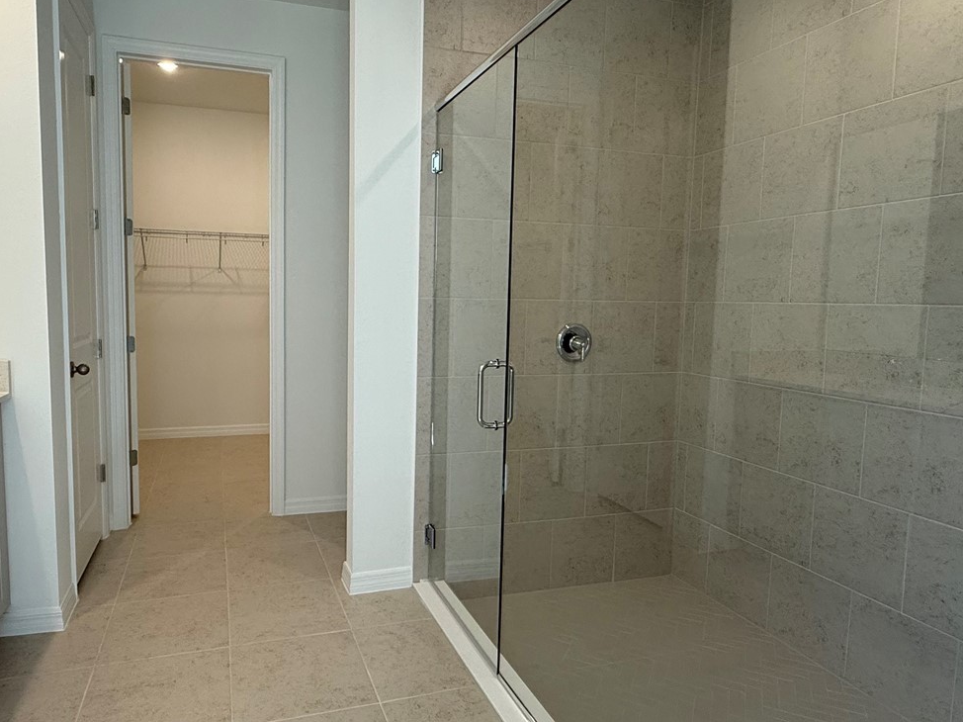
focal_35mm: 23
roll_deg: -1.1
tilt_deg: -3.9
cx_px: 409
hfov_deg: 73.5
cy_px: 351
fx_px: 640
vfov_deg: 58.8
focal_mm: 2.22
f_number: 2.2
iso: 160
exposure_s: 1/120
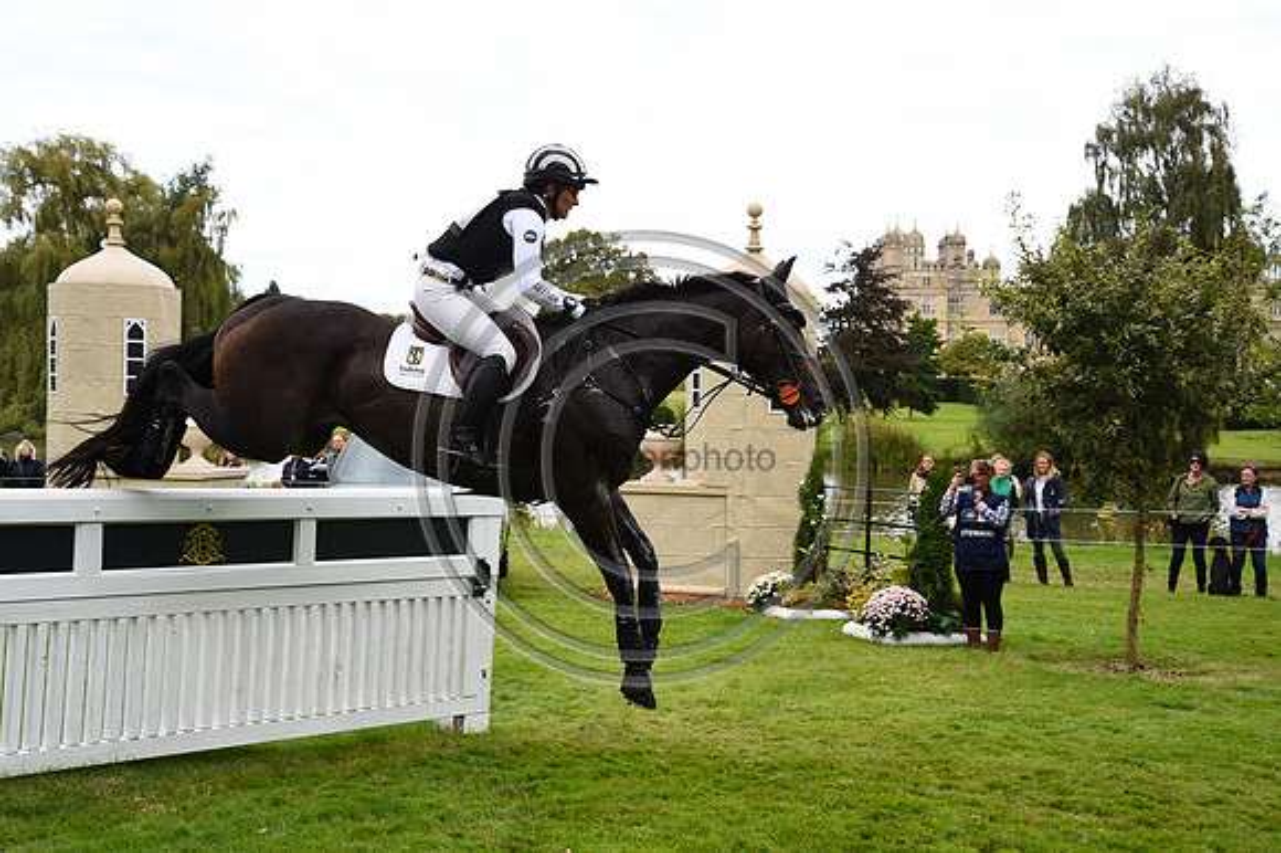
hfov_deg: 38.2
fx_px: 1849
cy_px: 426
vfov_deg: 26.0
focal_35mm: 52
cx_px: 640
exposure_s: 1/1250
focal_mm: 52
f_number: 5.6
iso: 1000
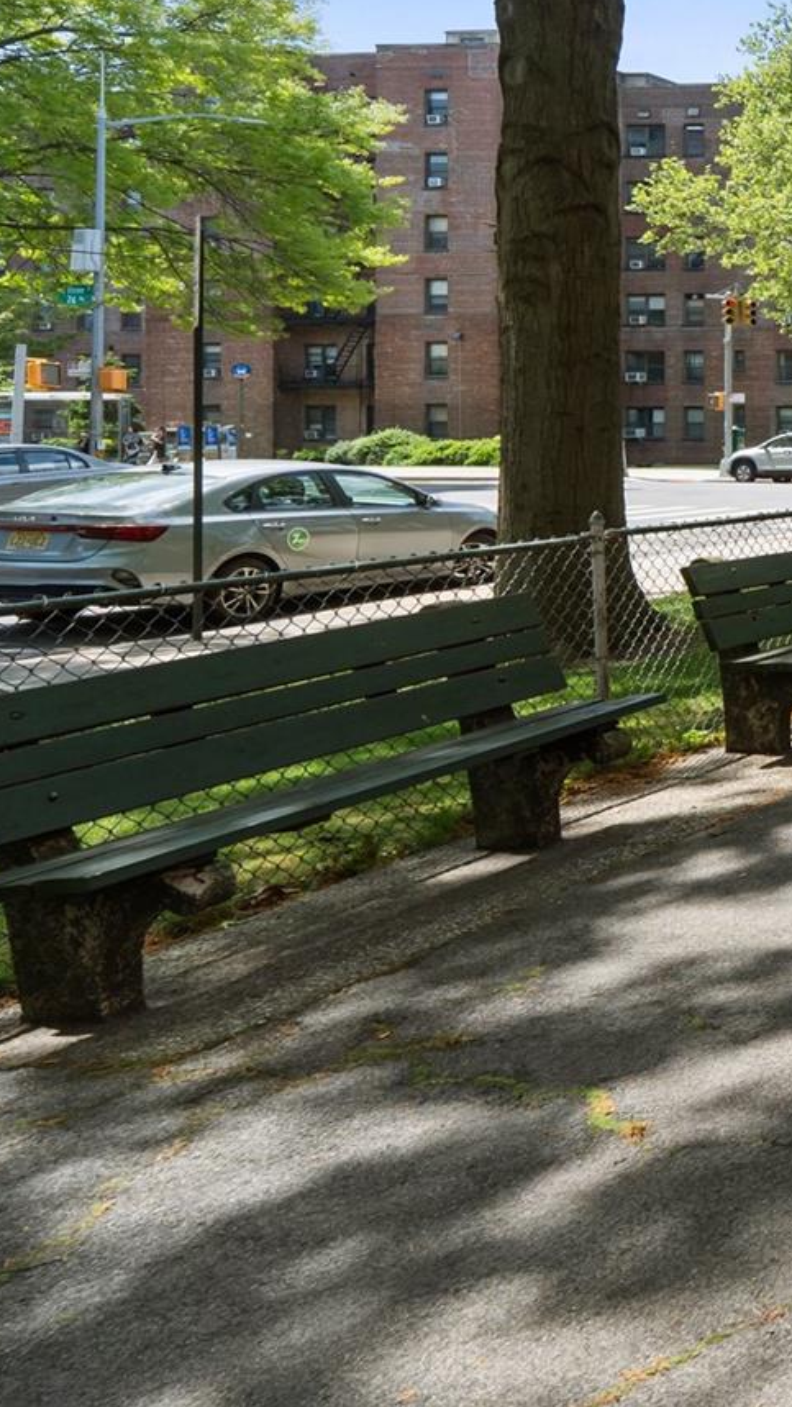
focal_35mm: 35
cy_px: 429
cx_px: 1641
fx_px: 1306
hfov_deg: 18.5
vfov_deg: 55.0
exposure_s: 1/160
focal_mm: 14
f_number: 9
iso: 640
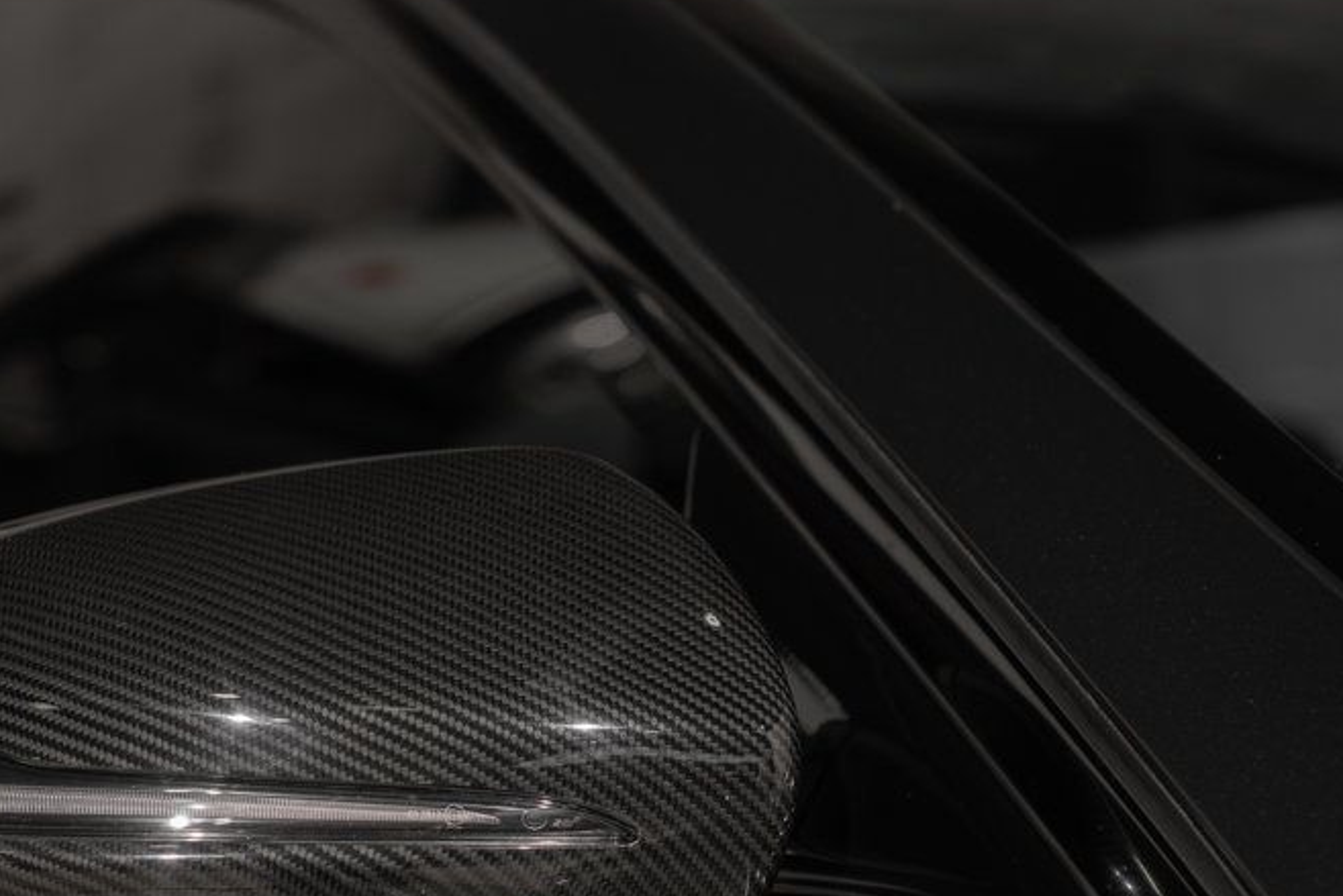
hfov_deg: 18.6
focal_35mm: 109
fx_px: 4067
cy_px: 634
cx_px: 339
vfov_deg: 12.5
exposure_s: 1/50
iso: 200
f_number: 4.5
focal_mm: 70
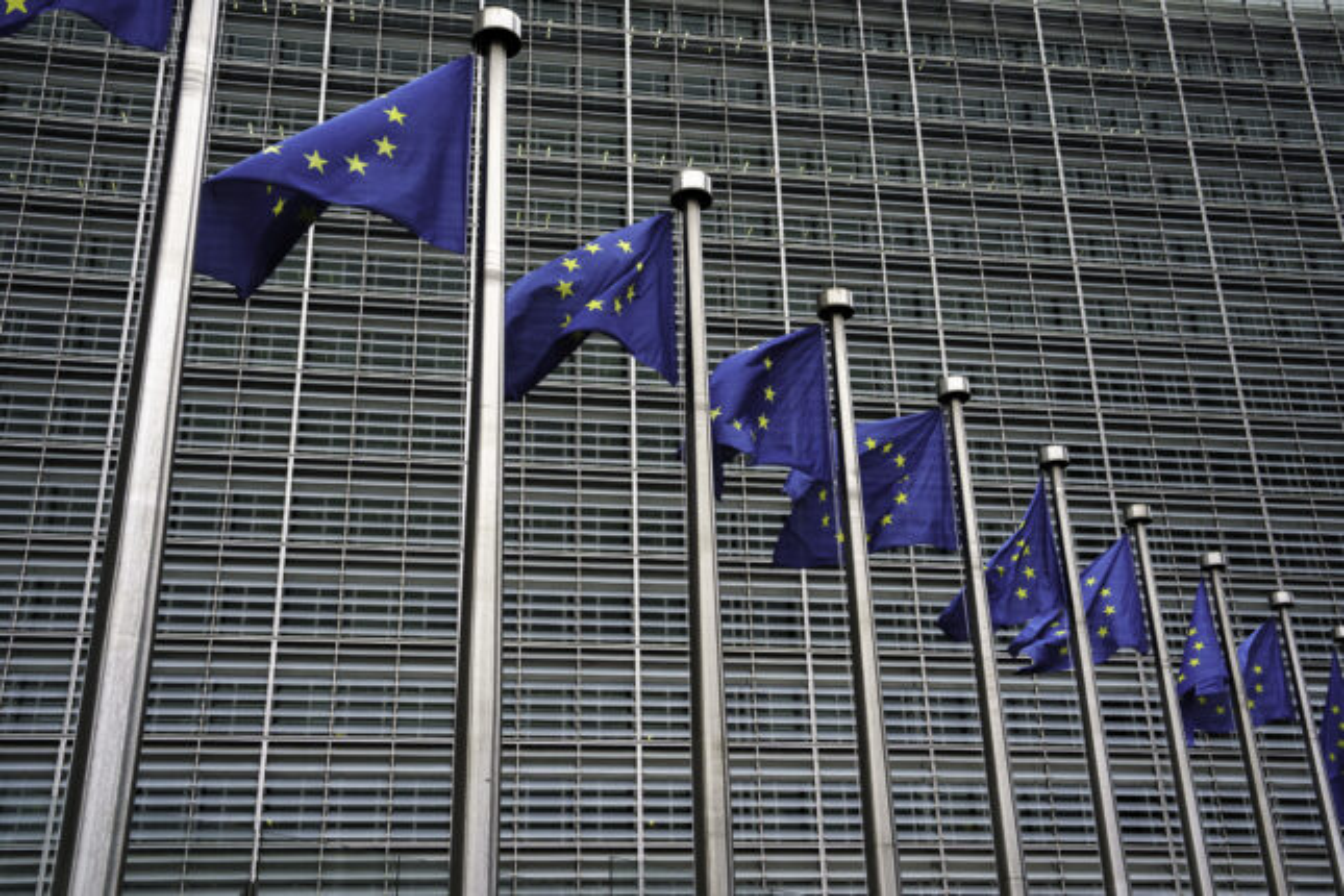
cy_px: 448
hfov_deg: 50.7
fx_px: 1419
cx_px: 672
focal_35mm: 38
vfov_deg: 35.1
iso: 500
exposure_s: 1/800
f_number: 4
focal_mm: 38
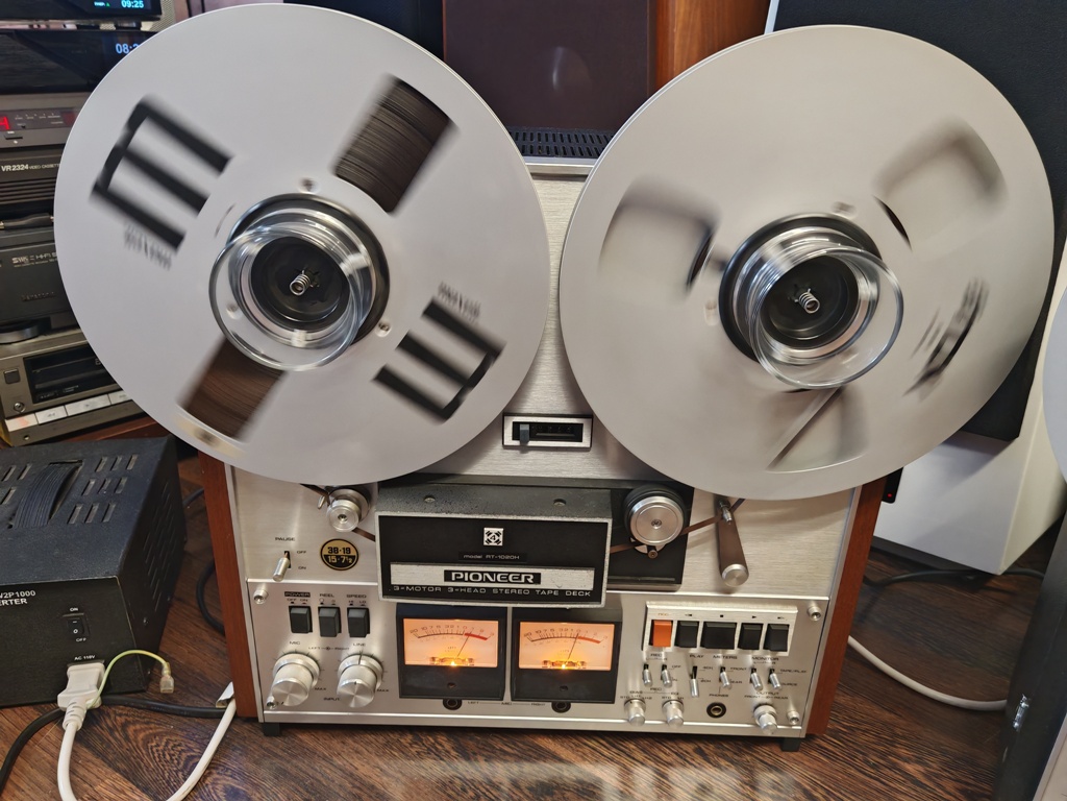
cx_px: 534
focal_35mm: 27
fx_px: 832
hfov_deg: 65.3
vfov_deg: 51.4
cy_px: 400
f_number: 1.9
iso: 1250
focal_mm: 6.67
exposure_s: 1/33
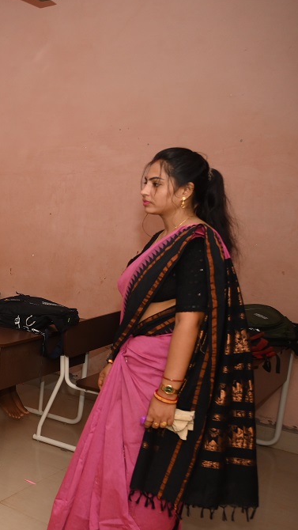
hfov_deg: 21.7
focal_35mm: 45
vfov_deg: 45.3
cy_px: 306
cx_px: -160
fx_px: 632
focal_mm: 24
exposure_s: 1/160
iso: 800
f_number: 4
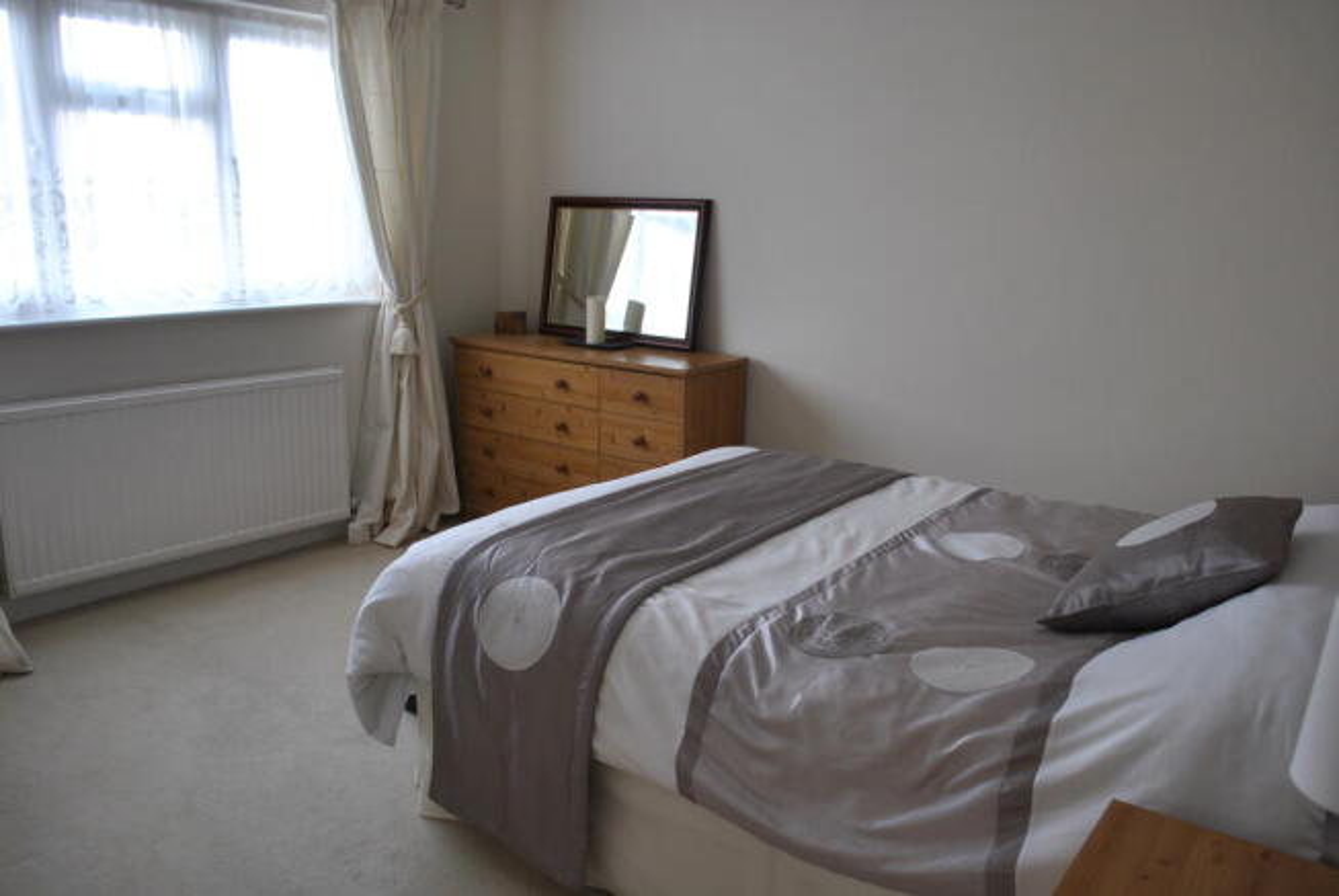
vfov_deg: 48.0
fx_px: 1005
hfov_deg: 67.3
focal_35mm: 27
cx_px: 670
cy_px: 448
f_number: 3.5
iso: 200
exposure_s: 1/40
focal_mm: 18
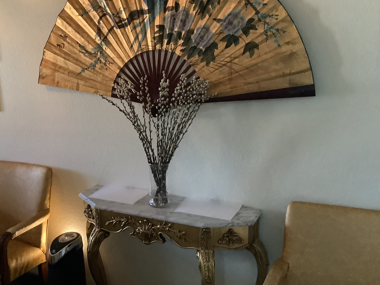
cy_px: 122
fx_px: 417
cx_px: 152
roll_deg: +3.2
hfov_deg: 48.7
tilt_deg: -11.2
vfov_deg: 37.6
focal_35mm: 38
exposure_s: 1/30
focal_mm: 3.3
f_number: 2.4
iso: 640
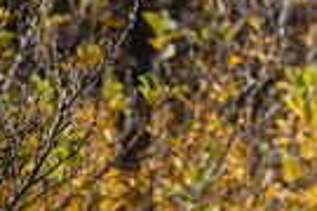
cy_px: 254
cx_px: 646
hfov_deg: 5.4
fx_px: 3258
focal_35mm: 370
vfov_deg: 3.7
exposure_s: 1/640
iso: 400
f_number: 9
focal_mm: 86
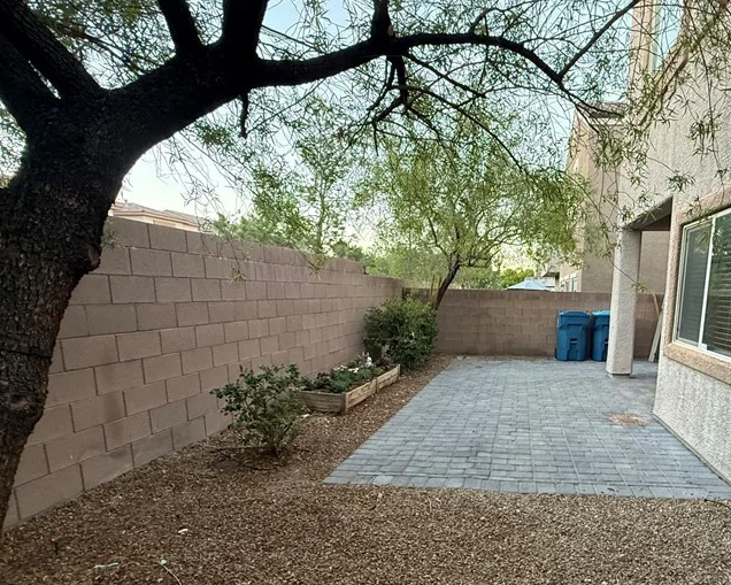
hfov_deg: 72.6
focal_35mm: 22
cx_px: 492
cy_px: 380
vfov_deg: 61.9
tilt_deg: -10.9
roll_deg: -1.3
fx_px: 476
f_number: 2.2
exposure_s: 1/120
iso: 400
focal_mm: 2.22
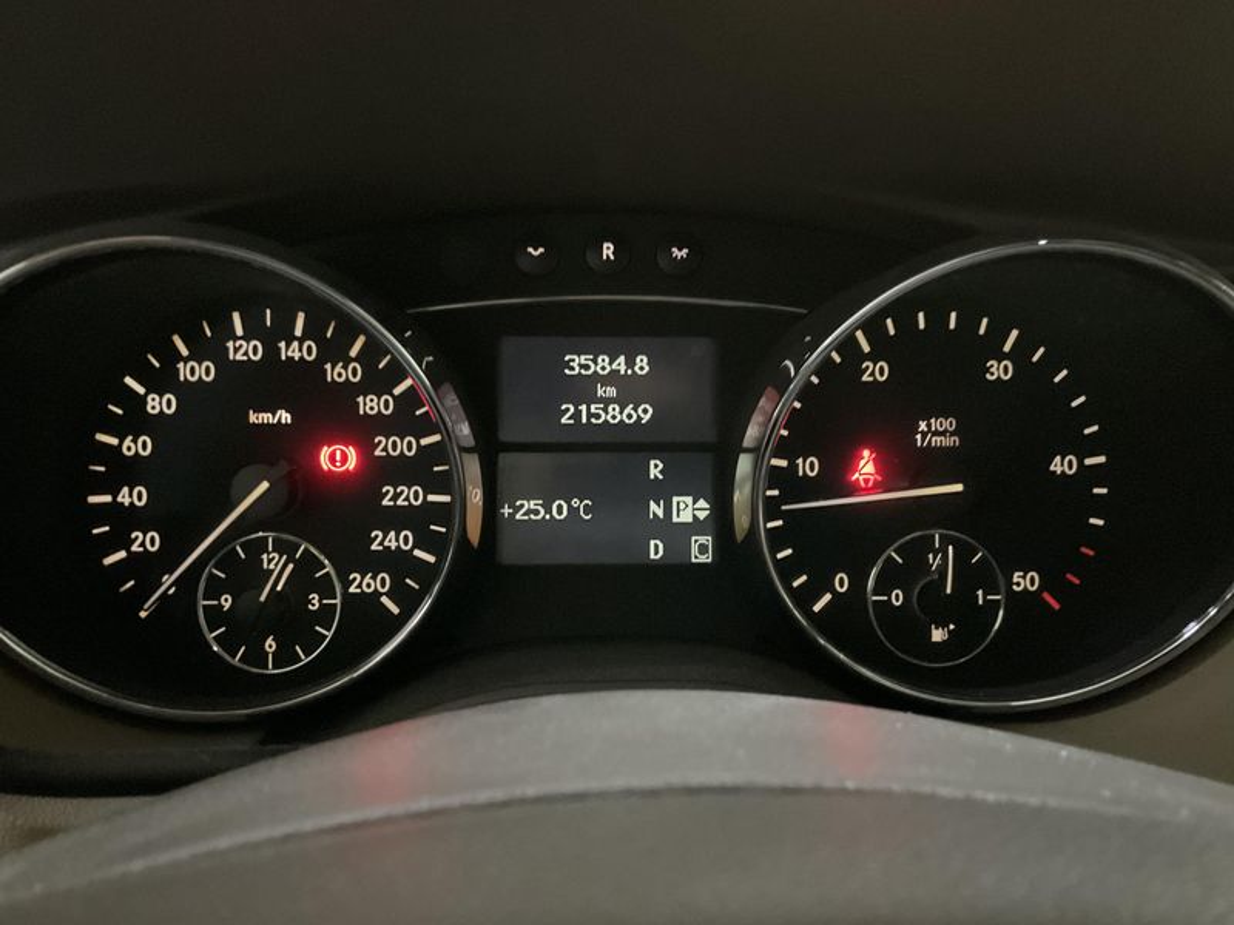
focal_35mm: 29
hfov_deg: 61.7
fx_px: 1034
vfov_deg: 48.2
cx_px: 617
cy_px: 462
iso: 1250
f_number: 1.8
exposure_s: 1/17
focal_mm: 3
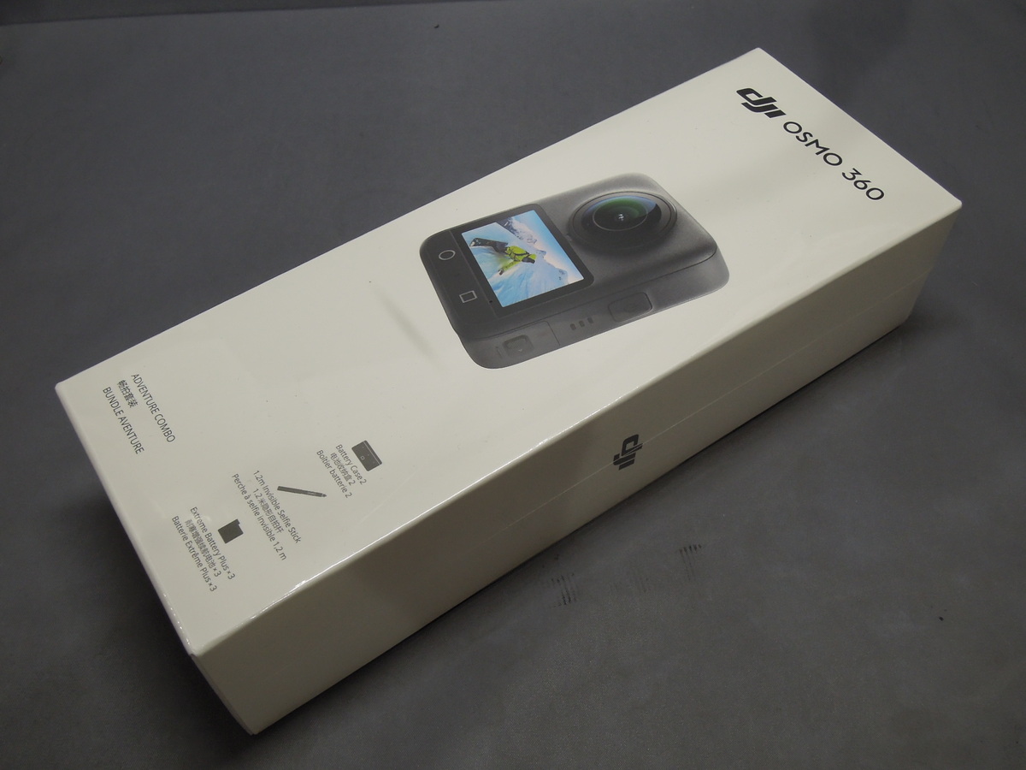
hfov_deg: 52.6
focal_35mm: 35
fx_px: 1037
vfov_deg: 40.7
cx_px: 513
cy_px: 385
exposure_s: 1/80
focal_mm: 6.3
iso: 160
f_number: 3.2
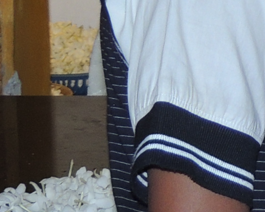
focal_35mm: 238
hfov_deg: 7.8
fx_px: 1867
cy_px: -272
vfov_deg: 6.2
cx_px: 505
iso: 200
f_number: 3.3
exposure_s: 1/30
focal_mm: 7.1
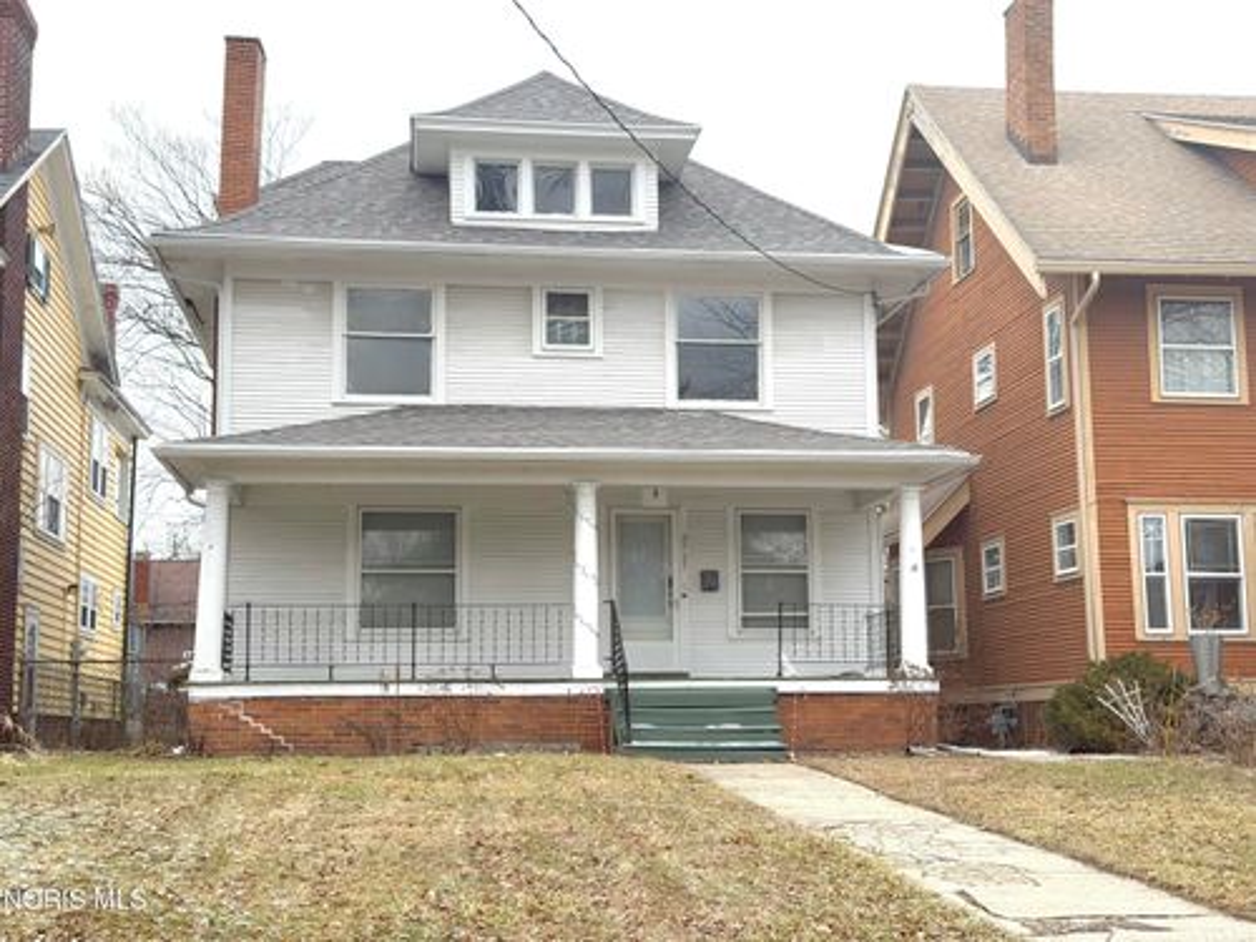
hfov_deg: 39.7
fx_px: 1742
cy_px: 471
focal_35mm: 48
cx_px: 628
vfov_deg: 30.3
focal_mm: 6.76
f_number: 1.78
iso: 80
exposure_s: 1/2033
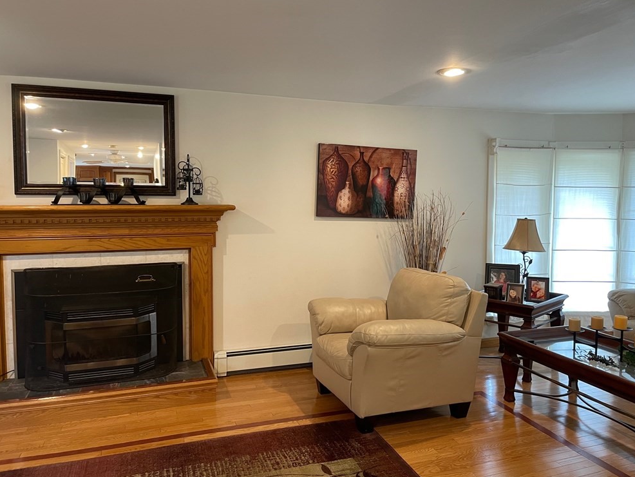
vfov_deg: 51.4
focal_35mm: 27
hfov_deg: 65.3
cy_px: 232
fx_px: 495
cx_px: 324
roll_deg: +0.4
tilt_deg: -3.9
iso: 200
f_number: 1.6
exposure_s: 1/60
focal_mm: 4.2
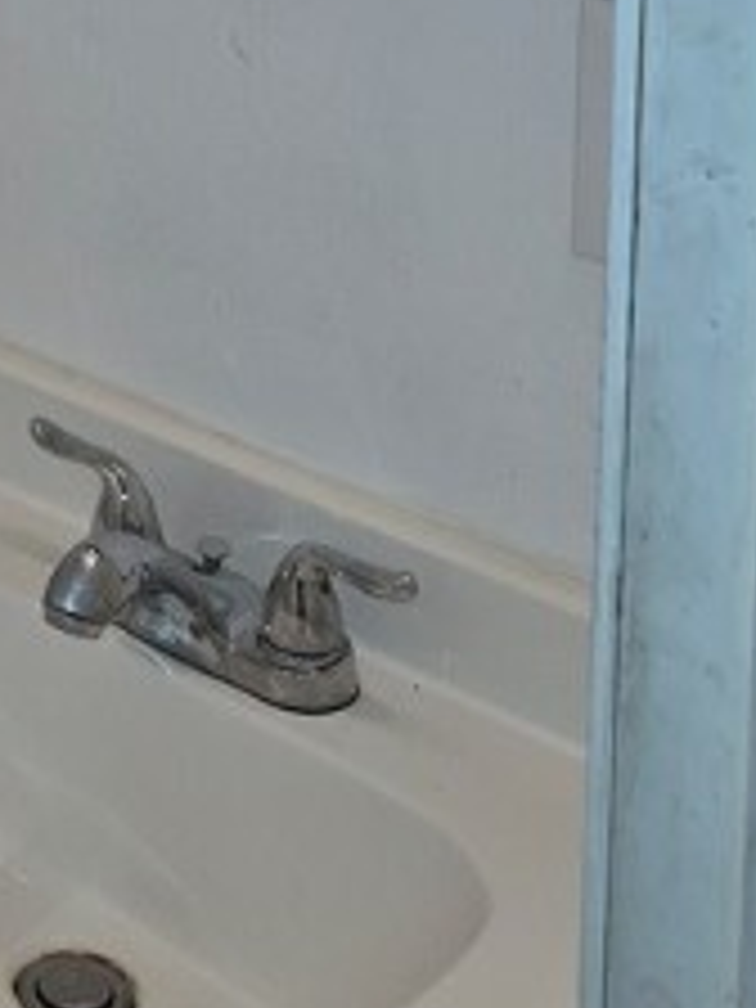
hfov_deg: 16.8
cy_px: -504
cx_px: -405
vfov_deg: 21.0
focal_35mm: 79
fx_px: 2300
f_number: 1.8
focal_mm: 5.4
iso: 50
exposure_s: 1/120
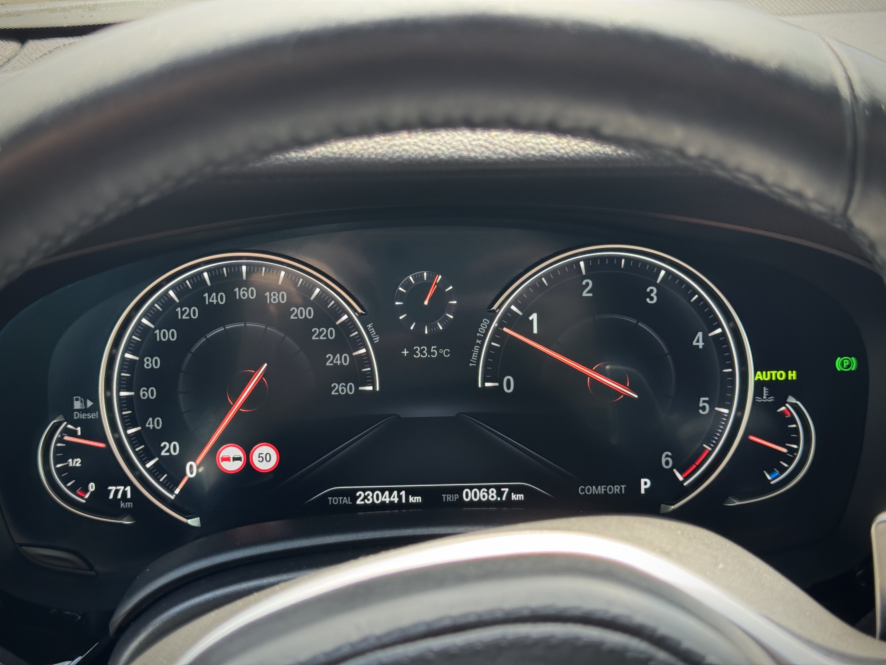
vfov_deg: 30.3
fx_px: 1229
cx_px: 443
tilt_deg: -24.4
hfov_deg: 39.7
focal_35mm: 48
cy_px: 332
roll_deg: +1.8
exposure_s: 1/172
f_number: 1.78
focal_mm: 6.76
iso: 80
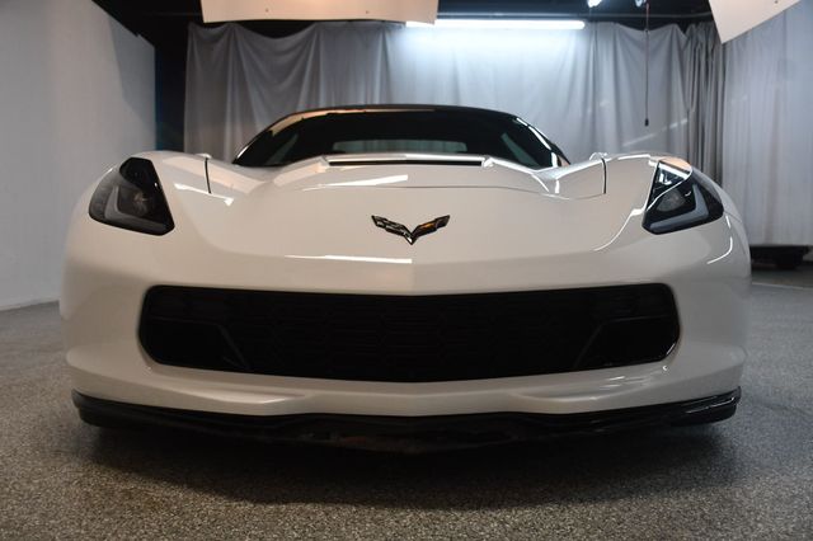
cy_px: 270
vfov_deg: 38.8
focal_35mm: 34
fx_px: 767
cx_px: 406
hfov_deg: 55.8
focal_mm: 23
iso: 800
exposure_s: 1/160
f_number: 3.8
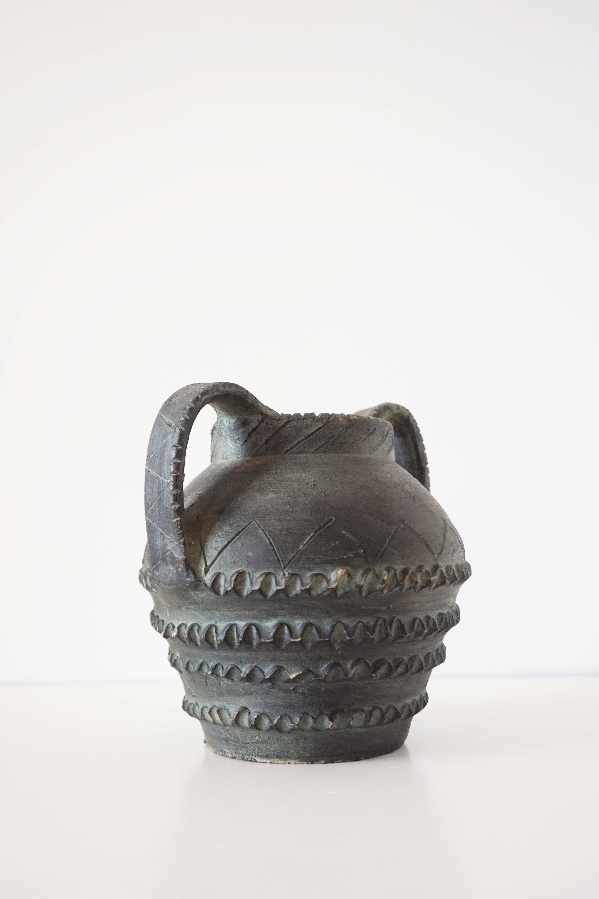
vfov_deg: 53.2
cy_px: 450
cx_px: 300
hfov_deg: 36.8
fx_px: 899
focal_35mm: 36
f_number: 4.5
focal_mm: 24
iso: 125
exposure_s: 1/60
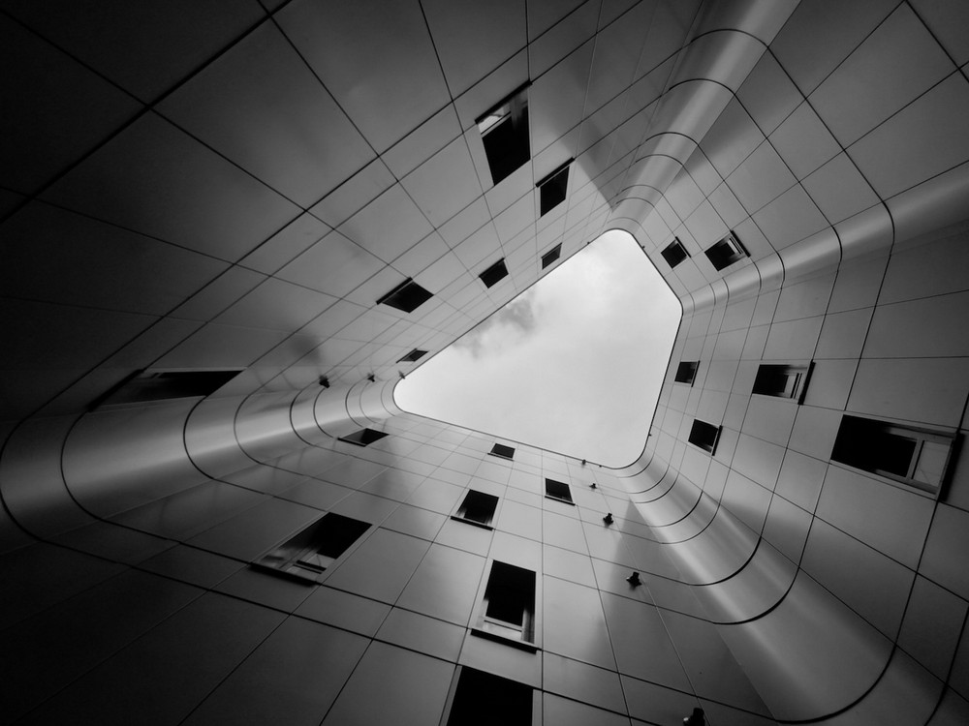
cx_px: 484
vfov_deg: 51.4
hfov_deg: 65.3
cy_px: 363
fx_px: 756
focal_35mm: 27
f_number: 2.2
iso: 50
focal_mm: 3.95
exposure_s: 1/563
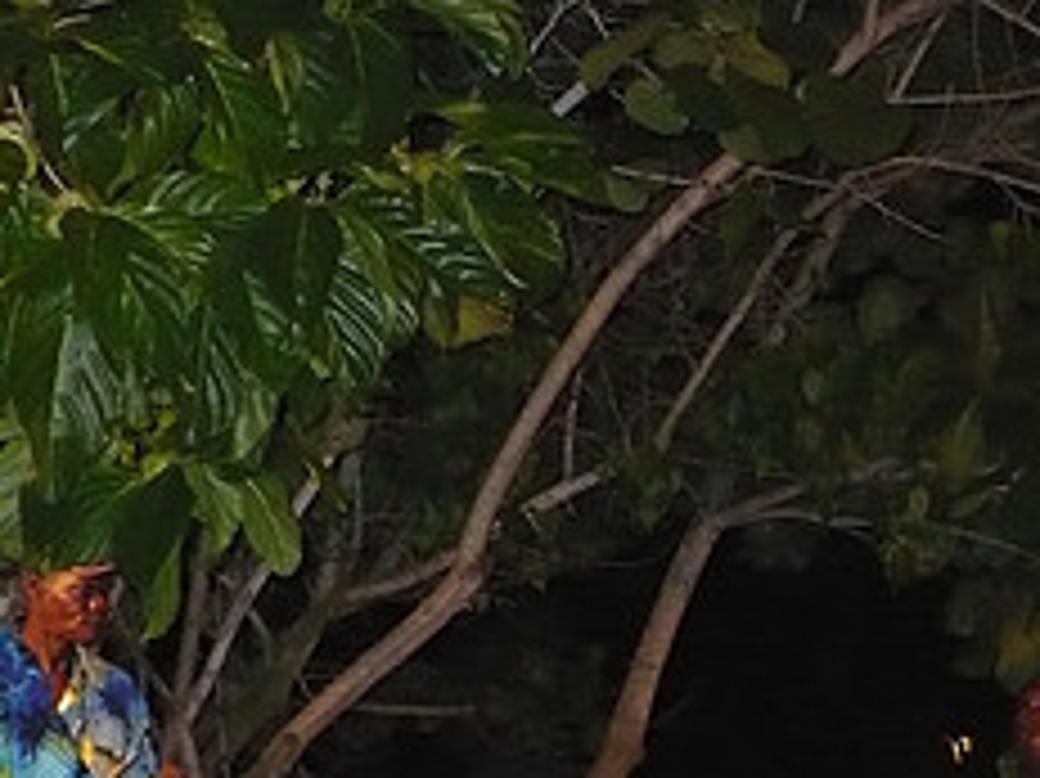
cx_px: 378
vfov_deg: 15.2
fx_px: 2793
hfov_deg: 21.0
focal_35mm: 93
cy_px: 974
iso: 500
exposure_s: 1/30
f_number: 2.8
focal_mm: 6.1
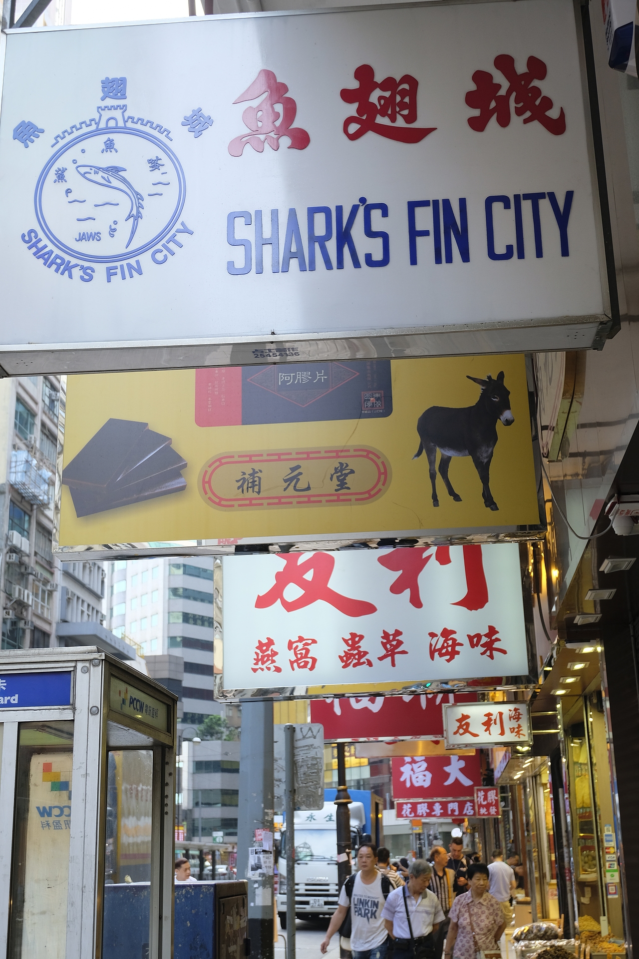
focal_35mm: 44
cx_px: 320
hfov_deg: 30.5
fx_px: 1171
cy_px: 480
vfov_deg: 44.5
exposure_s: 1/110
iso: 400
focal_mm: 29.6
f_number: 4.5
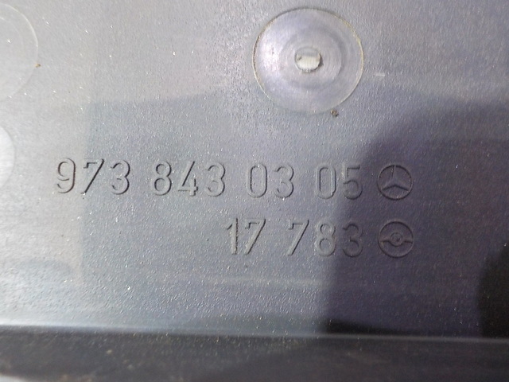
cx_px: 254
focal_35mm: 30
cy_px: 191
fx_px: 441
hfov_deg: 60.0
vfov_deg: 46.8
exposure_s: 1/8
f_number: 3.3
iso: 400
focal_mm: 4.1
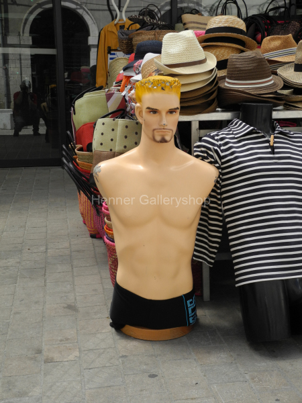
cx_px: 151
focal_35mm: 50
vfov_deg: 38.2
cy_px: 202
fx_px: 582
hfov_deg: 29.1
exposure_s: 1/357
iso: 100
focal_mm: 10.7
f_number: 3.5
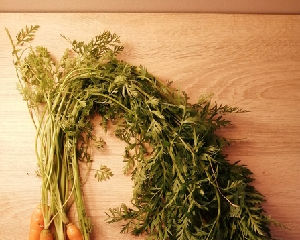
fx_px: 302
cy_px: 189
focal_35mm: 34
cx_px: 150
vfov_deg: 41.6
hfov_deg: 52.9
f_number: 1.8
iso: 500
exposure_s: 1/50
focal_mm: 3.6
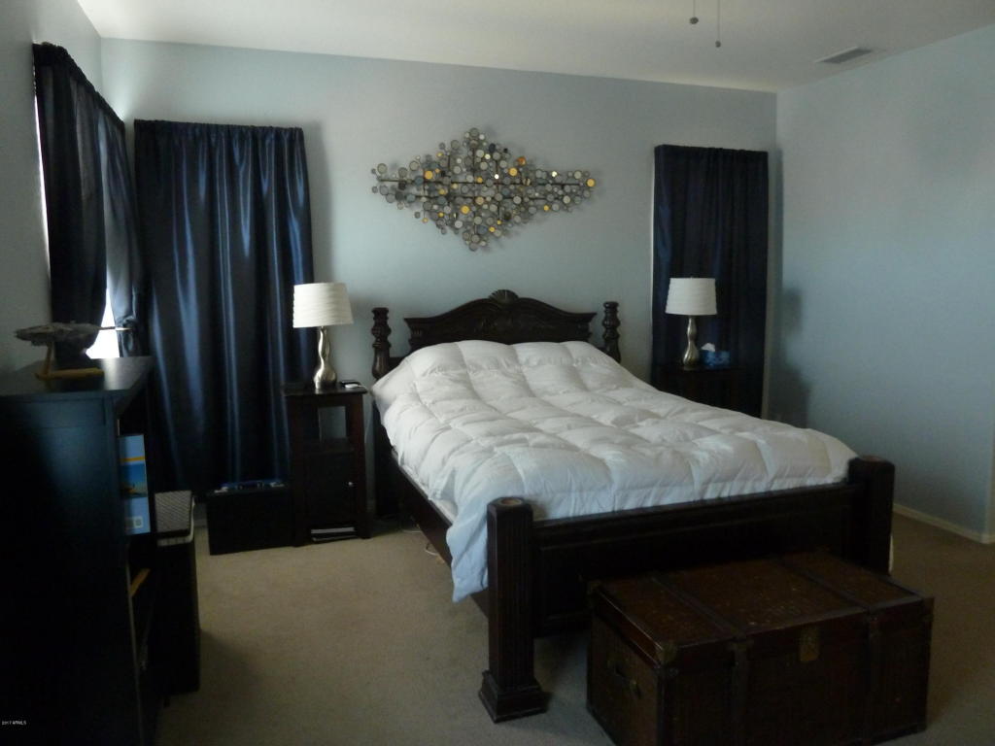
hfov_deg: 69.4
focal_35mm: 25
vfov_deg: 54.9
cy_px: 373
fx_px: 719
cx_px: 498
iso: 400
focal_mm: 4.1
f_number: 3.3
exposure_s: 1/5
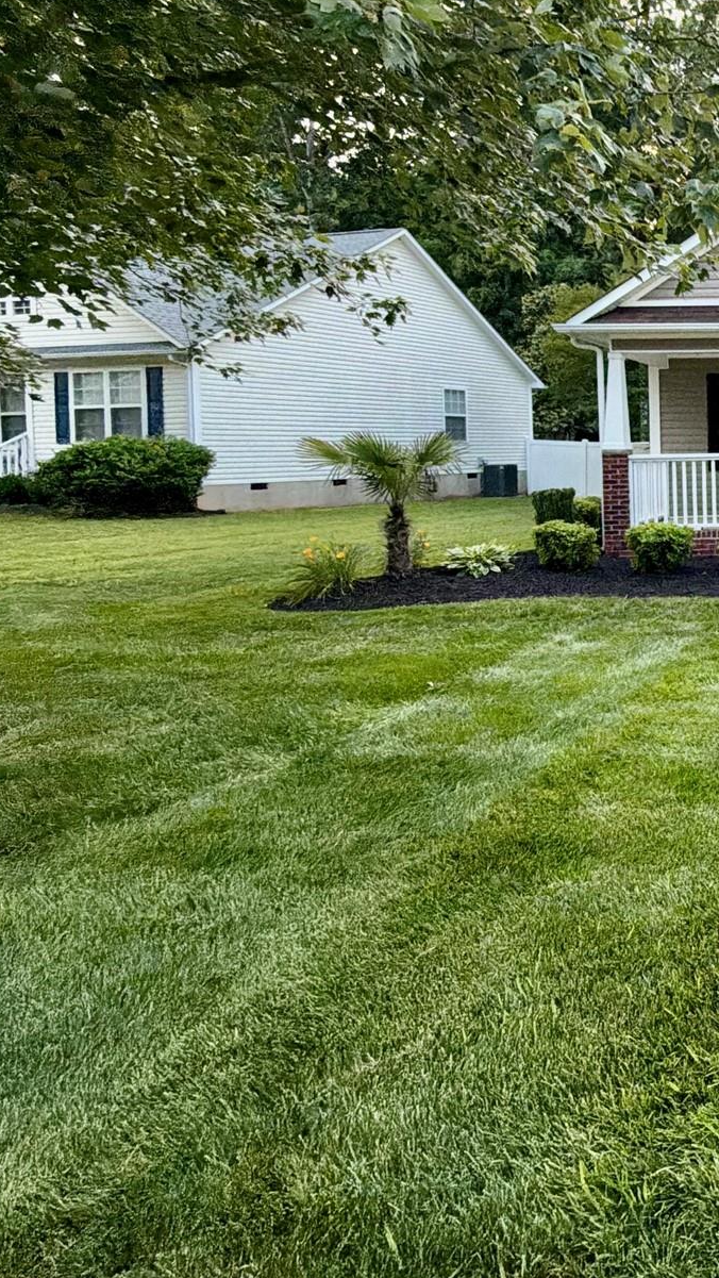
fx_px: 881
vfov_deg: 70.5
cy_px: 462
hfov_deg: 32.8
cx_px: 940
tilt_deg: -0.7
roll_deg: +0.6
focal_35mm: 26
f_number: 2.2
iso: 320
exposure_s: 1/121
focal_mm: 2.22
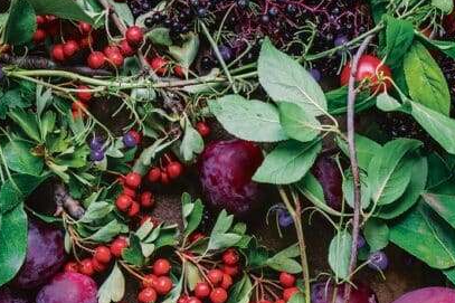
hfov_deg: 15.5
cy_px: 139
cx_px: 198
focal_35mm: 132
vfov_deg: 10.4
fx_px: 1668
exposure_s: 1/60
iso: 500
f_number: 5
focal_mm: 70
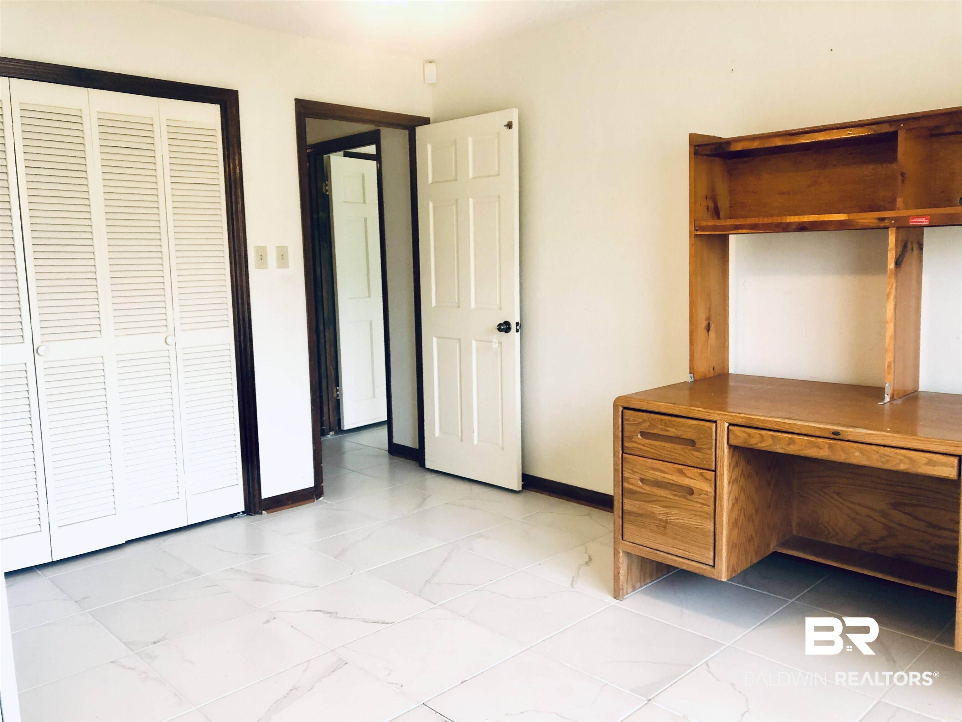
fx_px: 778
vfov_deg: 49.7
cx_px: 481
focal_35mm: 28
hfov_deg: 63.4
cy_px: 361
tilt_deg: -6.6
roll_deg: +2.0
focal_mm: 4
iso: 25
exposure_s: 1/30
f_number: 1.8
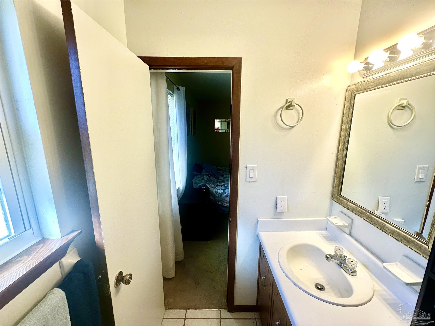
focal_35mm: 14
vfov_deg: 85.7
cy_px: 163
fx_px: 176
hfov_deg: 102.1
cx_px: 218
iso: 80
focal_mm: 2.22
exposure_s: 1/99
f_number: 2.2
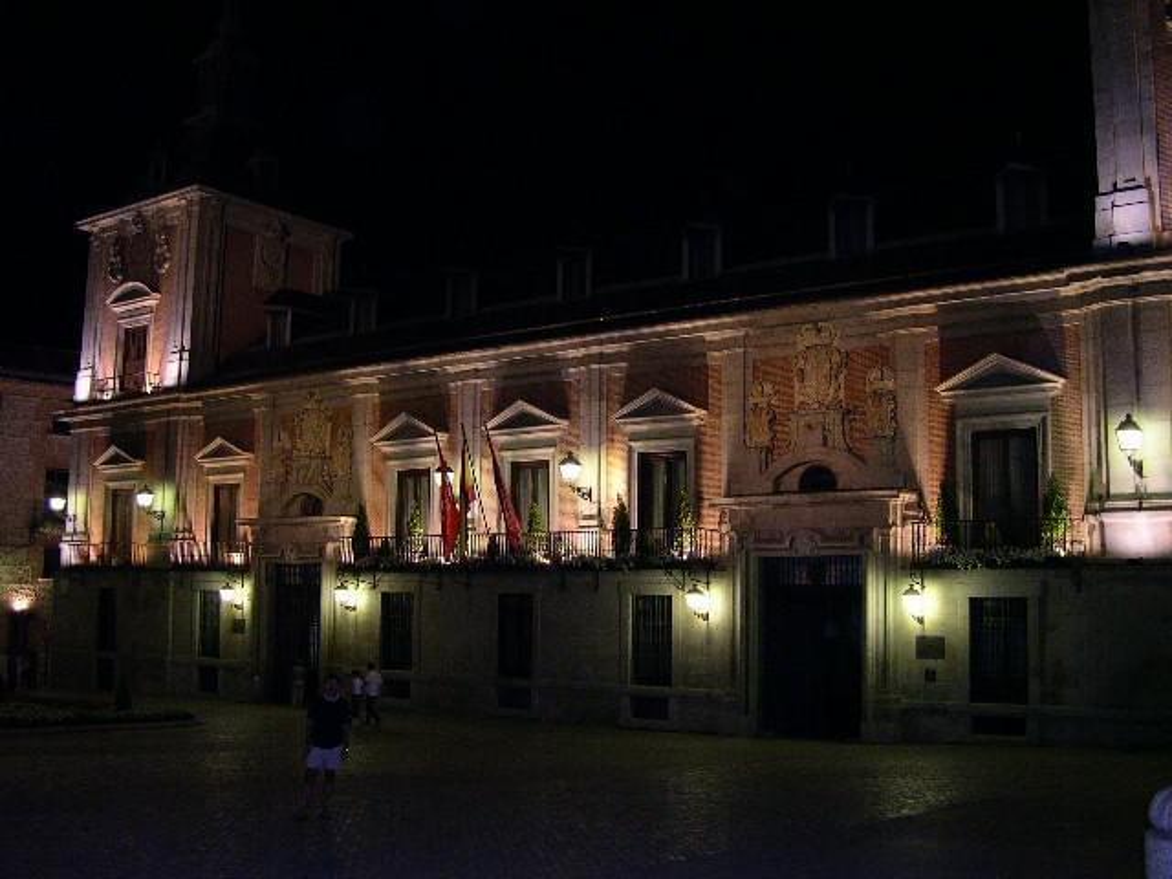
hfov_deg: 49.0
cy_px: 440
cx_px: 586
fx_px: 1287
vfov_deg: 37.7
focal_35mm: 38
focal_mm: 8
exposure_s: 1/60
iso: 400
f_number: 2.8
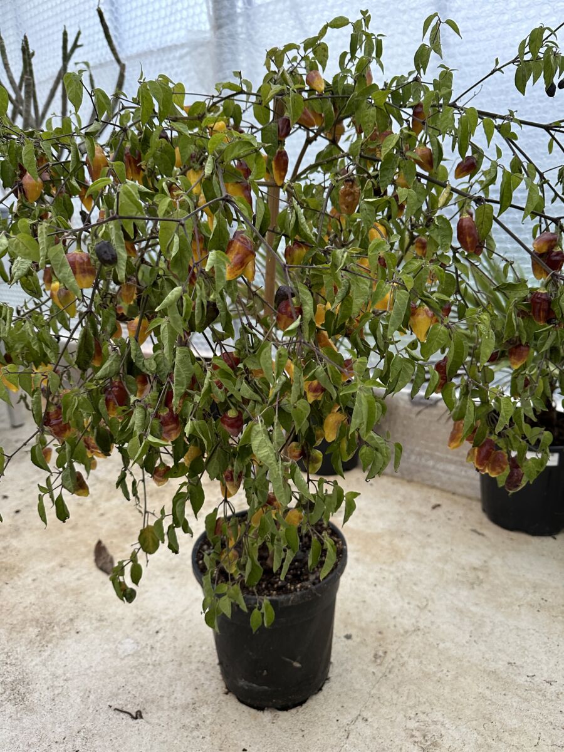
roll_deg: +1.5
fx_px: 521
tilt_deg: -16.5
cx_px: 282
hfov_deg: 56.8
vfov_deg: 71.6
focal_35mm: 24
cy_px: 376
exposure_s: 1/60
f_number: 1.78
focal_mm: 6.86
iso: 250
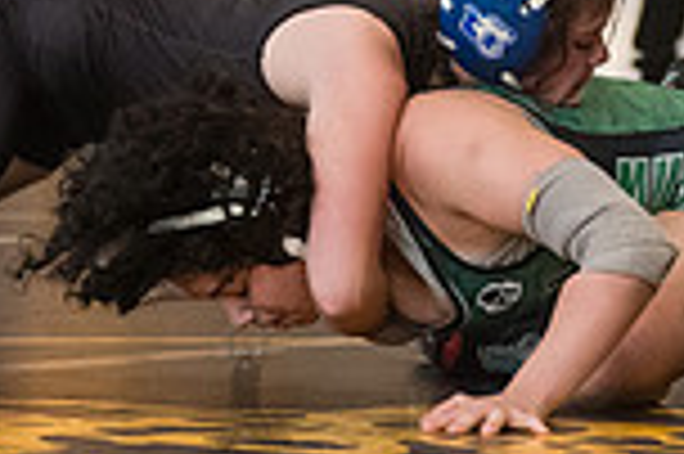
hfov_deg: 6.1
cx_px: 215
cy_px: -16
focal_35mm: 337
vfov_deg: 4.1
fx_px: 6396
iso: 5000
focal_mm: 80
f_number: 3.5
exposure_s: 1/400
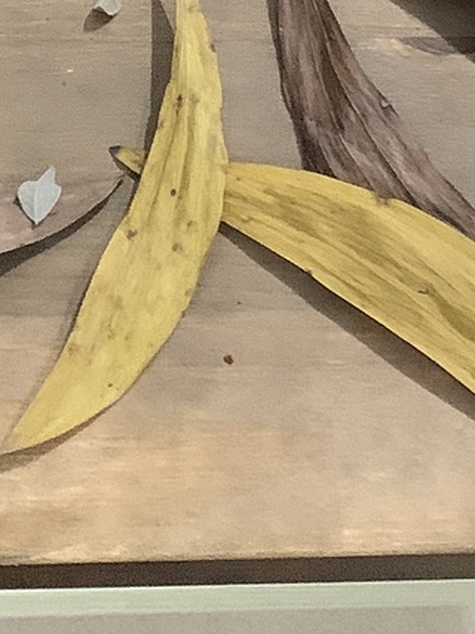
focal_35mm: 104
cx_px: 163
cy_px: -320
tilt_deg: -43.5
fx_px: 1904
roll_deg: +1.7
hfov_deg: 14.2
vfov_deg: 17.1
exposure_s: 1/30
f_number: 1.8
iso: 640
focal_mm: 4.25
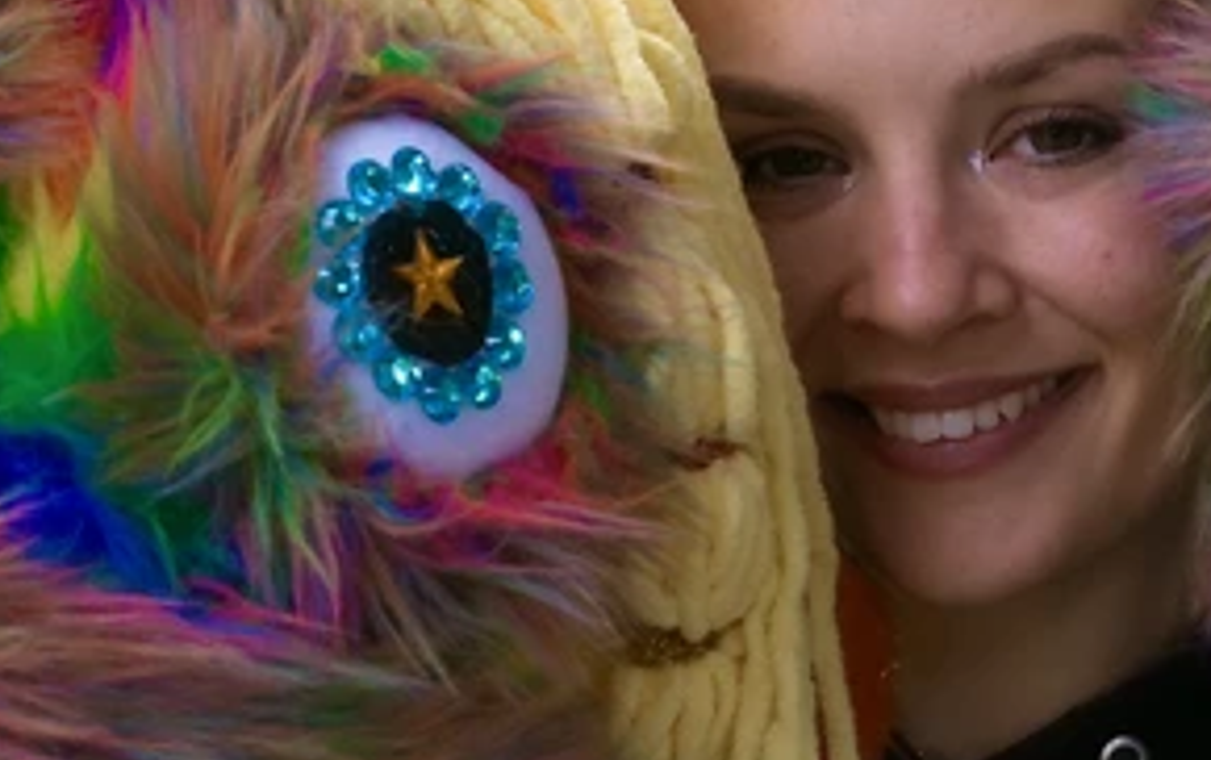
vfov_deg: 7.3
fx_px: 5981
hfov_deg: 11.6
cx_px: 777
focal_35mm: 181
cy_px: 501
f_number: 11
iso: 1600
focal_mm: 80
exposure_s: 1/90
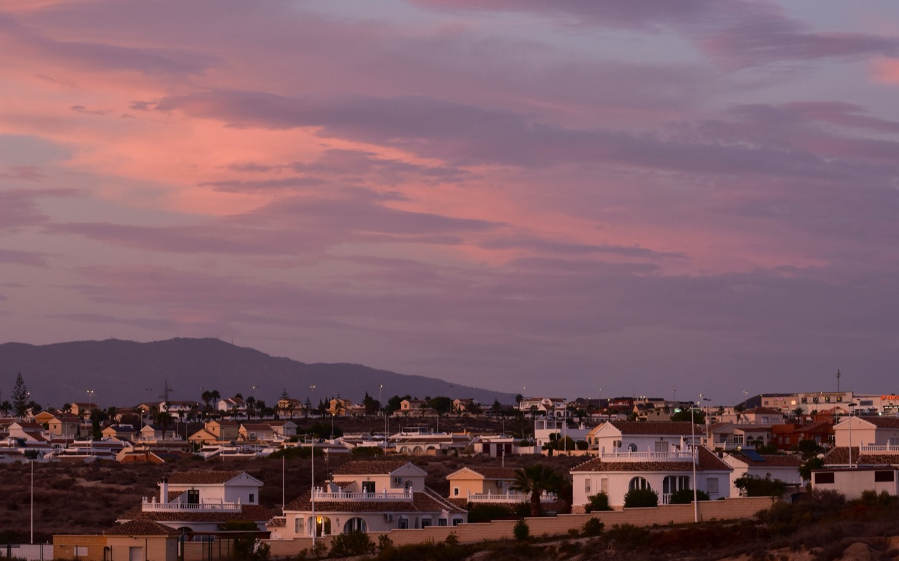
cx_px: 422
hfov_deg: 15.7
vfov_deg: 9.9
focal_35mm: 133
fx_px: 3258
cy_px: 249
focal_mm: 70
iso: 400
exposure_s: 1/40
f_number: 9
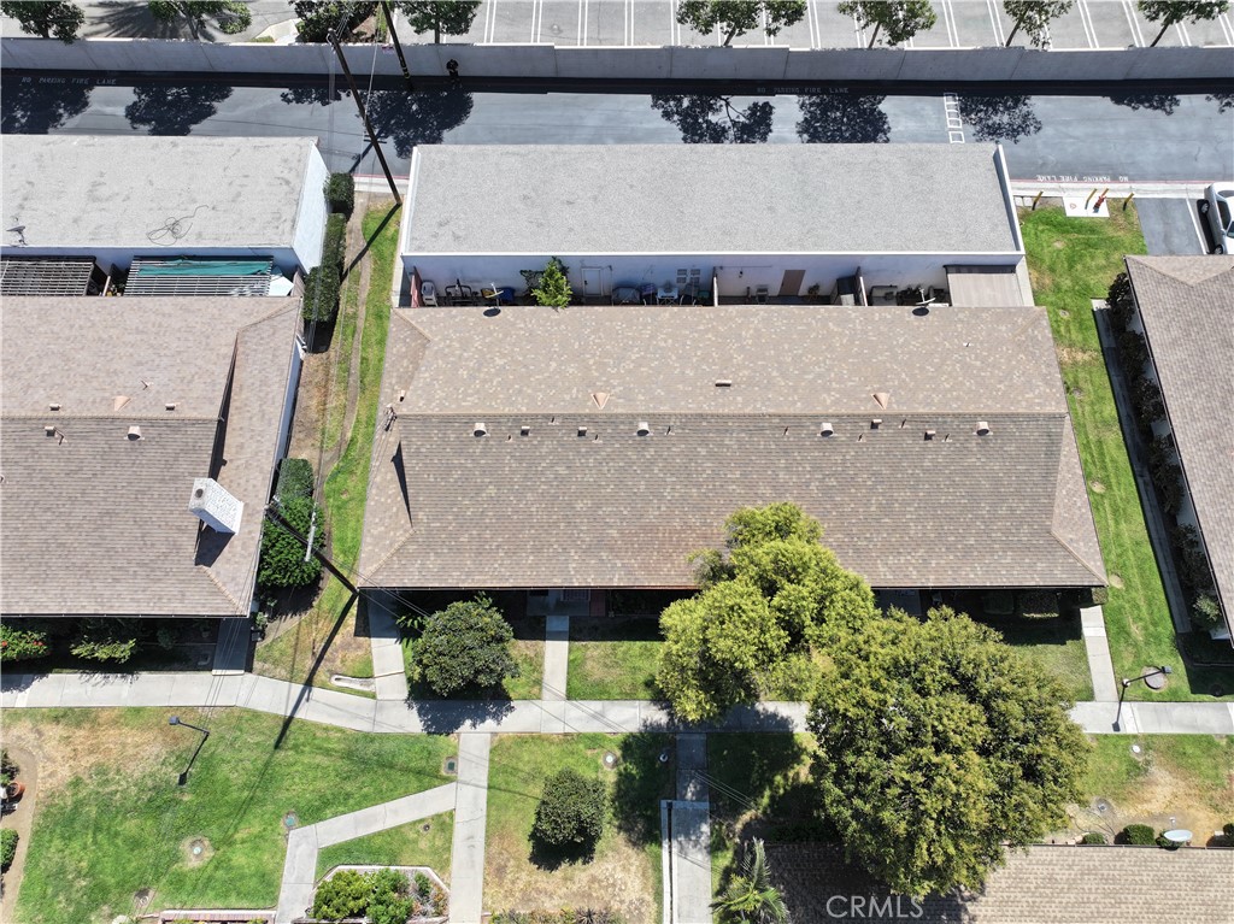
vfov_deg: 56.8
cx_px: 617
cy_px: 462
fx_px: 855
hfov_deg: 71.6
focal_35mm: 24
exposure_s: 1/1000
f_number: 2.8
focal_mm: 12.29
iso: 100
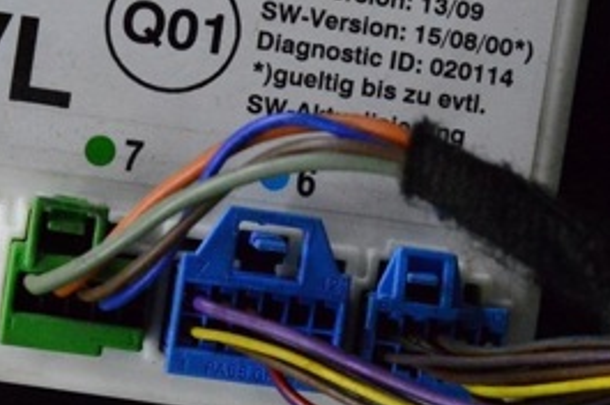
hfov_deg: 10.3
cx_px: 198
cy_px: -13
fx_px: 3371
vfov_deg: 6.8
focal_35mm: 199
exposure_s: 1/320
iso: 6400
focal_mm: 55
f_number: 9
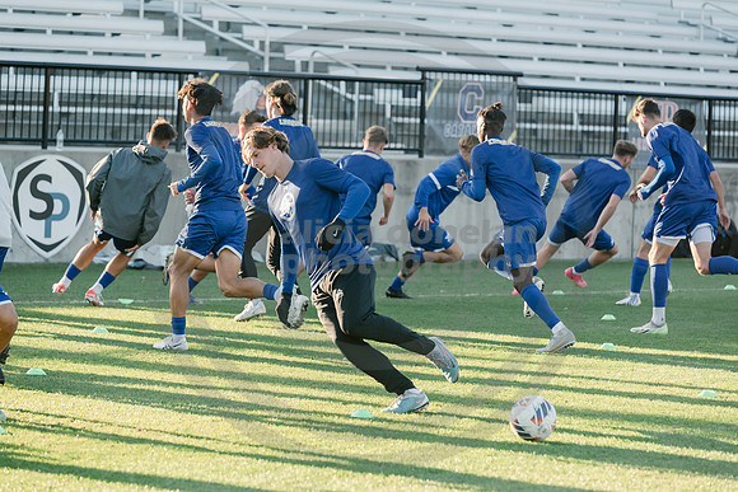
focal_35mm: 150
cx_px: 369
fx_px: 3076
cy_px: 246
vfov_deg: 9.2
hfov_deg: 13.7
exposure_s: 1/1600
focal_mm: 150
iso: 1250
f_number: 4
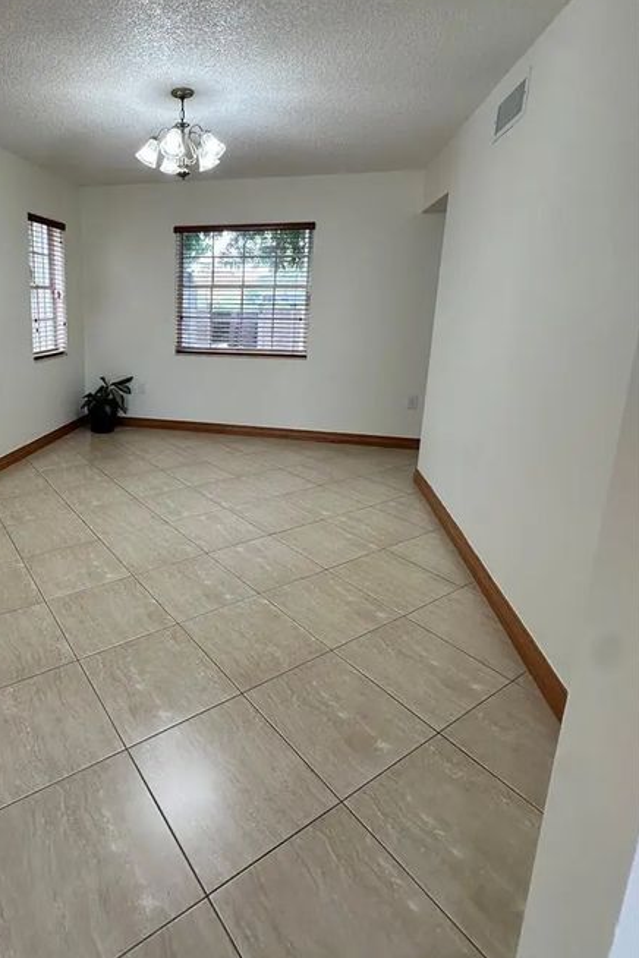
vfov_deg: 86.2
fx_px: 506
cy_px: 399
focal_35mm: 19
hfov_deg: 61.5
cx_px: 173
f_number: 2.2
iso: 100
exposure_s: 1/120
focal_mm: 2.22
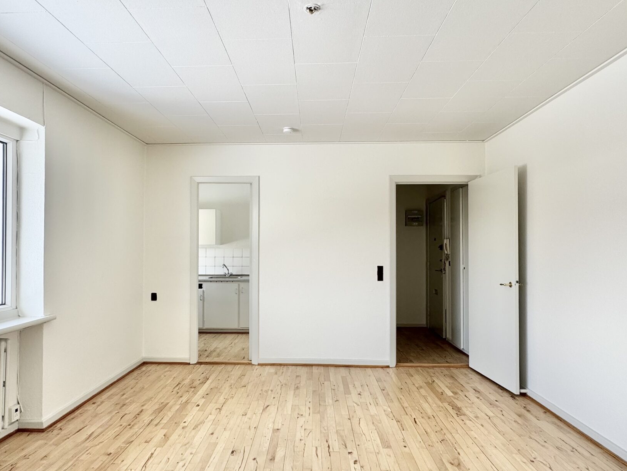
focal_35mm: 22
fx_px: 399
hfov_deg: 76.3
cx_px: 299
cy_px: 246
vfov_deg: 61.1
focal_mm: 2.22
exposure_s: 1/99
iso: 50
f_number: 2.2
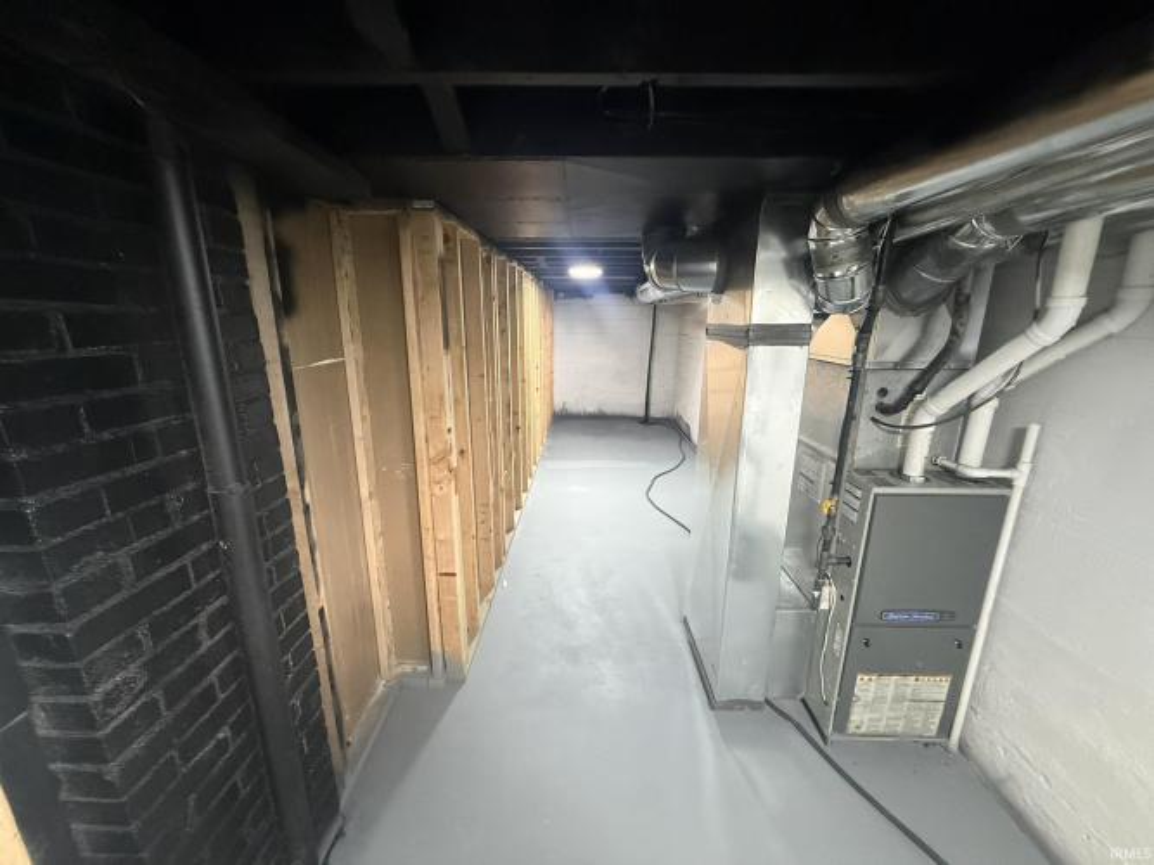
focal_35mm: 14
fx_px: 467
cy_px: 432
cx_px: 577
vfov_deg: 85.7
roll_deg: -0.7
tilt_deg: -15.0
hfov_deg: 102.1
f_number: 2.2
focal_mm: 2.22
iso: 640
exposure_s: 1/60
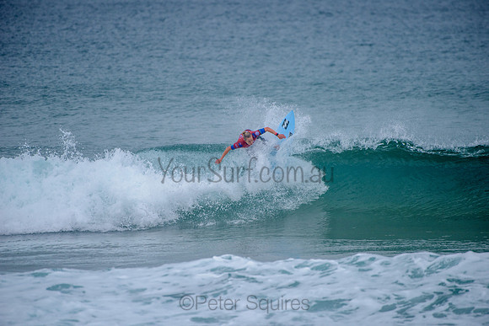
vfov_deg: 2.9
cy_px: 163
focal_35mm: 480
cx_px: 244
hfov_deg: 4.3
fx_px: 6522
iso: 360
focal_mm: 480
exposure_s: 1/2000
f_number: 5.6
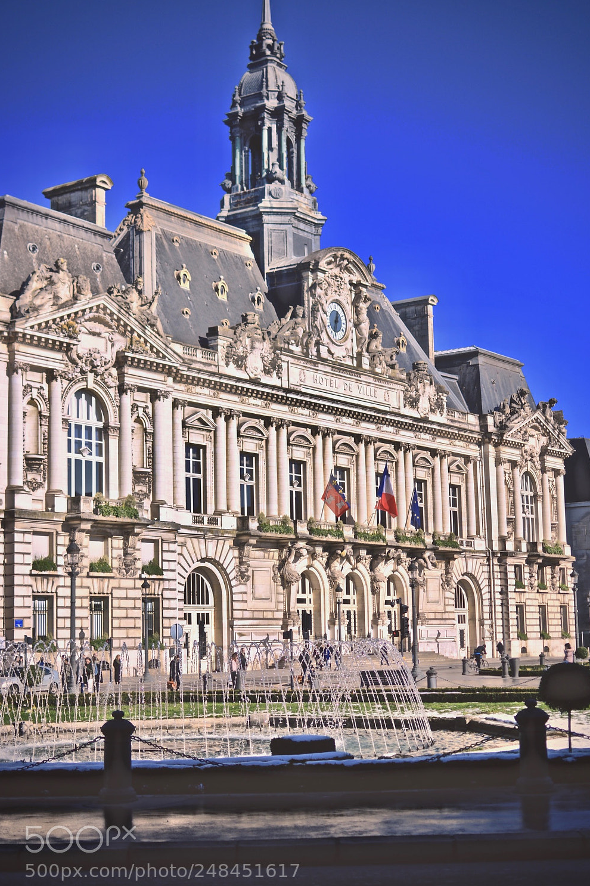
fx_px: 1390
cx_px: 306
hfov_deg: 24.0
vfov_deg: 35.3
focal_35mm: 57
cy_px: 441
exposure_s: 1/4000
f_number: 1.8
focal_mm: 35
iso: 100
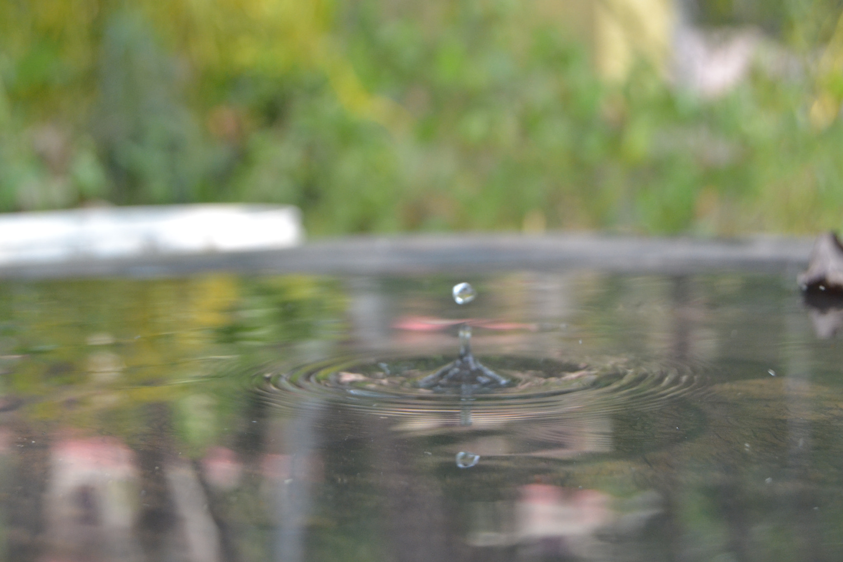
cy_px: 281
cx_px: 422
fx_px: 1932
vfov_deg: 16.6
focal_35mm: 82
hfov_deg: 24.6
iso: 1600
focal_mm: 55
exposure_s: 1/640
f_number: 5.6
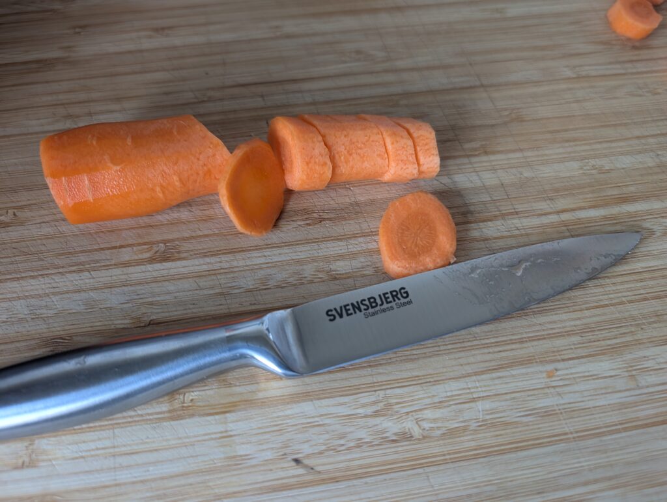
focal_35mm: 24
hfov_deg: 71.5
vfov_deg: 56.9
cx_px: 334
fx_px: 463
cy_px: 251
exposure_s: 1/61.3
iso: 205
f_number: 1.68
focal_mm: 6.9
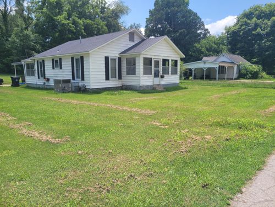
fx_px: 207
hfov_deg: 67.3
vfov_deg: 53.1
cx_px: 138
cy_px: 104
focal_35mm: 26
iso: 40
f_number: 1.8
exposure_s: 1/1930
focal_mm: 5.4
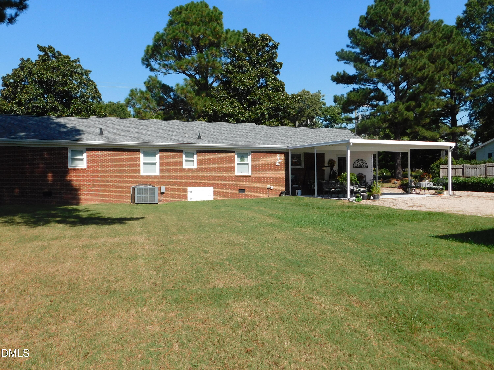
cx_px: 247
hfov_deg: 60.0
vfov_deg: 46.8
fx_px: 428
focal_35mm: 30
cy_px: 185
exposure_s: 1/1250
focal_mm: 5.3
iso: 125
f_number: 3.2
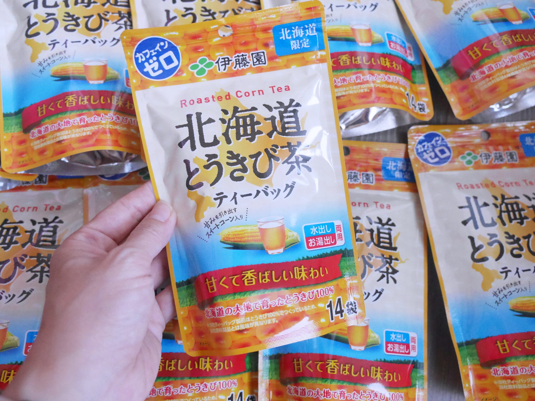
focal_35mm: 28
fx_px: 433
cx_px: 268
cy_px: 200
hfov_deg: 63.4
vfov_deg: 49.8
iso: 3200
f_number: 3.2
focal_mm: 14
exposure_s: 1/50
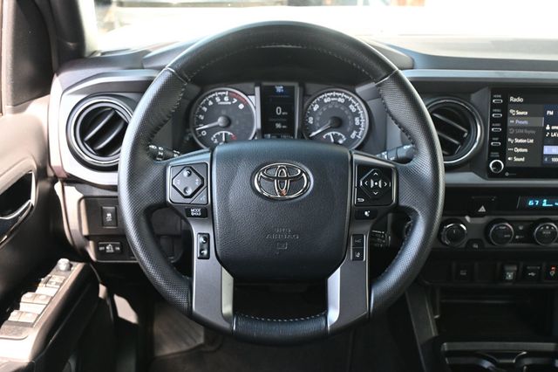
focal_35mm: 37
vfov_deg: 36.1
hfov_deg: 52.2
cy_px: 186
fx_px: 569
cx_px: 279
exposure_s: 1/125
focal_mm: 24.5
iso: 900
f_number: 4.2
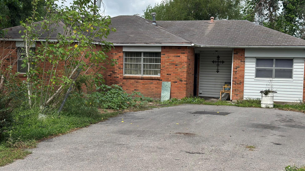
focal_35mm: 55
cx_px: 150
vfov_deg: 21.8
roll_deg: -1.8
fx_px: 445
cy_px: 87
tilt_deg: -1.4
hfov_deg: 37.8
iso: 80
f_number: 1.78
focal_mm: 6.86
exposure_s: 1/3731
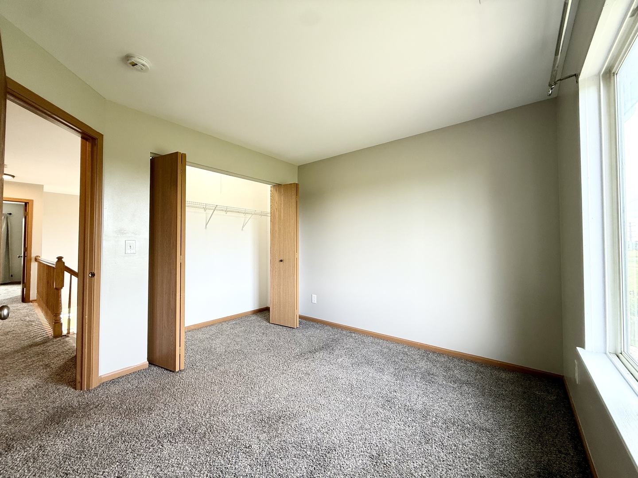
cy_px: 239
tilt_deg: +1.3
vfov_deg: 85.7
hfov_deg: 102.1
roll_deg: +0.0
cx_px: 319
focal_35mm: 14
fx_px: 258
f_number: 2.2
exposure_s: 1/120
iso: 125
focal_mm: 2.22
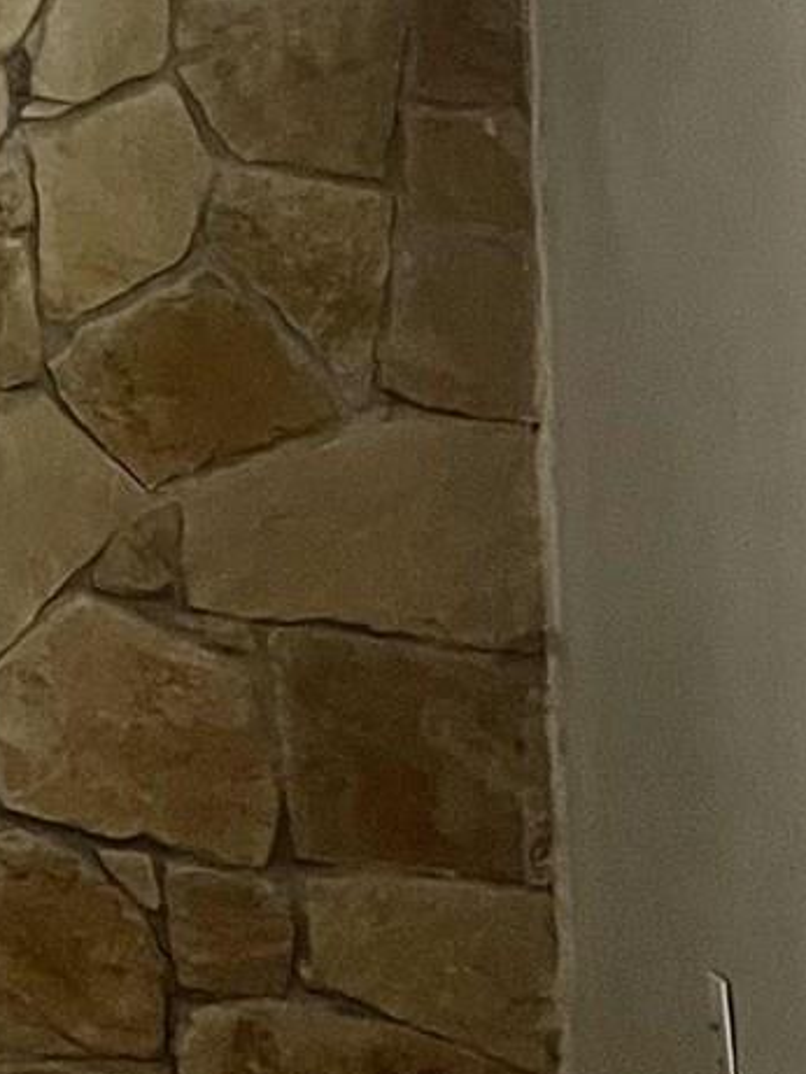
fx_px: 4034
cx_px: -1186
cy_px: -382
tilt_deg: +4.0
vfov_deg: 14.4
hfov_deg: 9.9
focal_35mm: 130
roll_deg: -2.2
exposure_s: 1/60
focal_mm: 5.1
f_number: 1.6
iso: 200
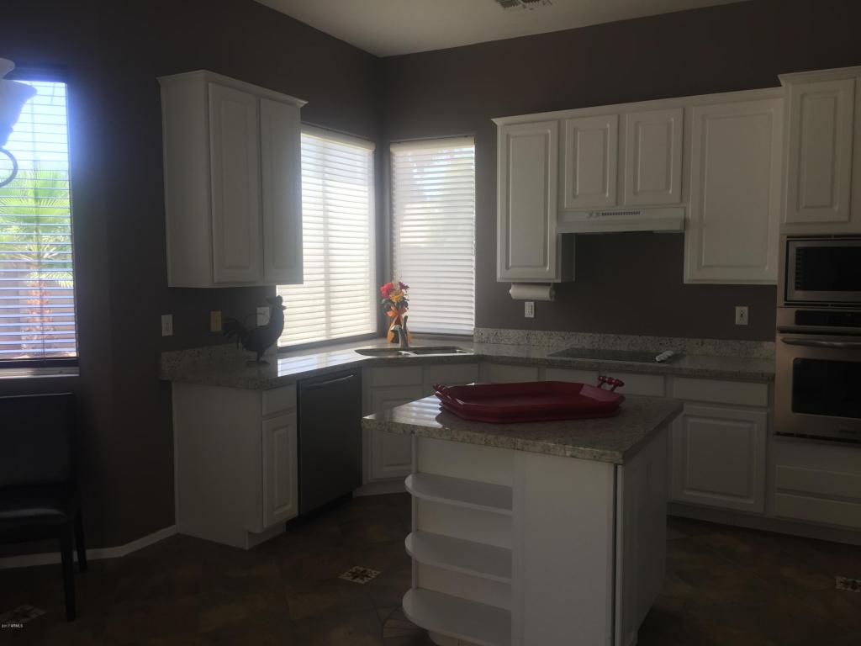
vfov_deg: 48.2
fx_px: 721
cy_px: 323
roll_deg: -0.8
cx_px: 430
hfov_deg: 61.7
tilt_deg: -4.6
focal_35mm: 29
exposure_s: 1/120
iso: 40
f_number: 2.2
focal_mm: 4.15
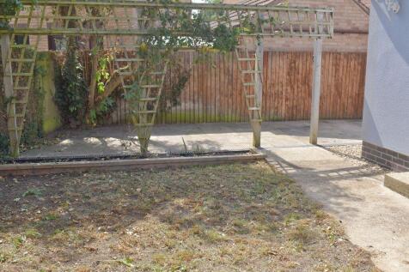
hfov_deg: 57.2
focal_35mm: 33
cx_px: 204
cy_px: 136
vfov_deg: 39.9
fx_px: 375
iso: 200
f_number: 8
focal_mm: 22
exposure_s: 1/250
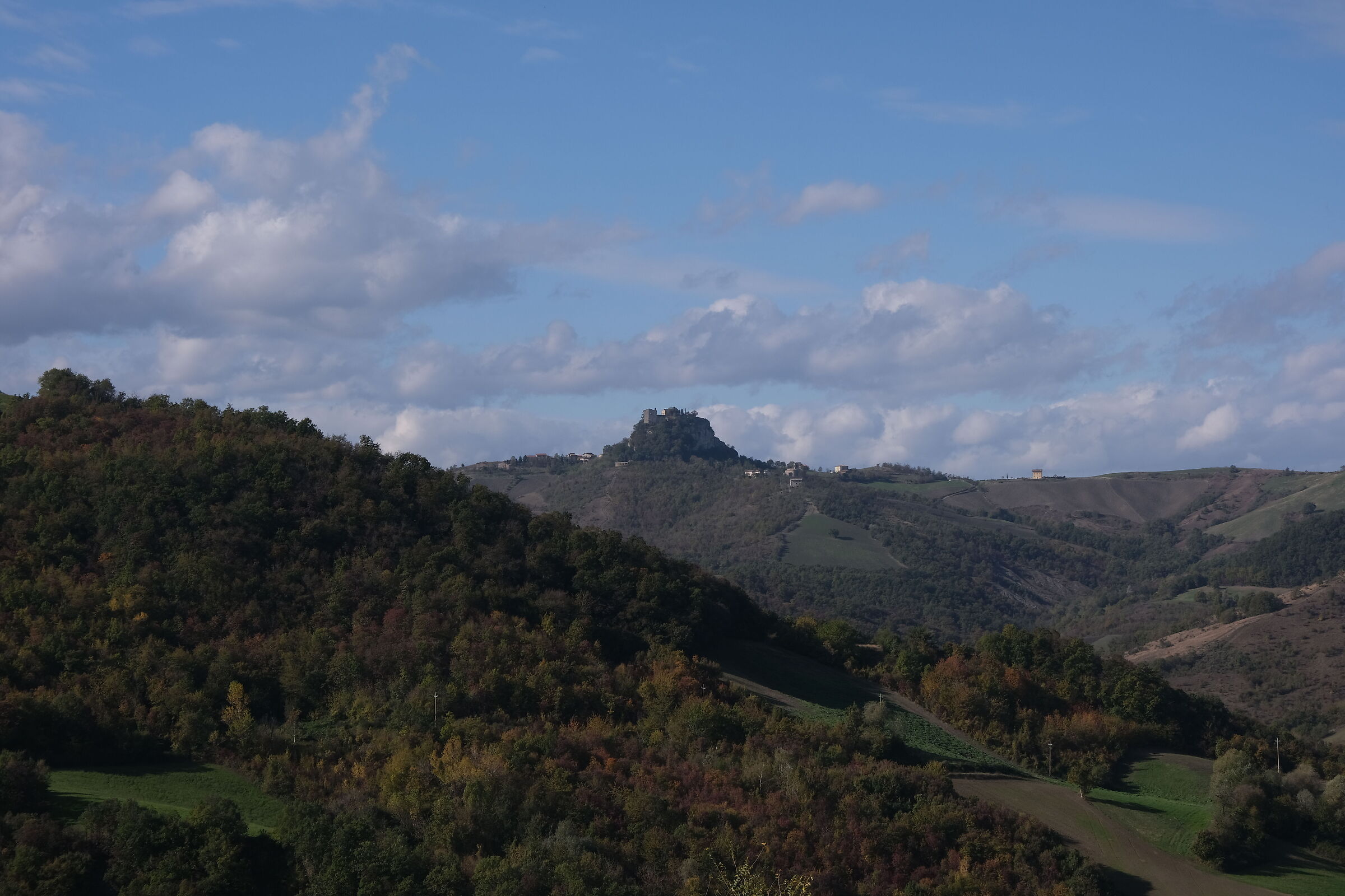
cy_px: 448
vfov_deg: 16.5
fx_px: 3101
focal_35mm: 83
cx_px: 672
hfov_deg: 24.5
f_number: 13
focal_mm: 55
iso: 200
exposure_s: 1/320
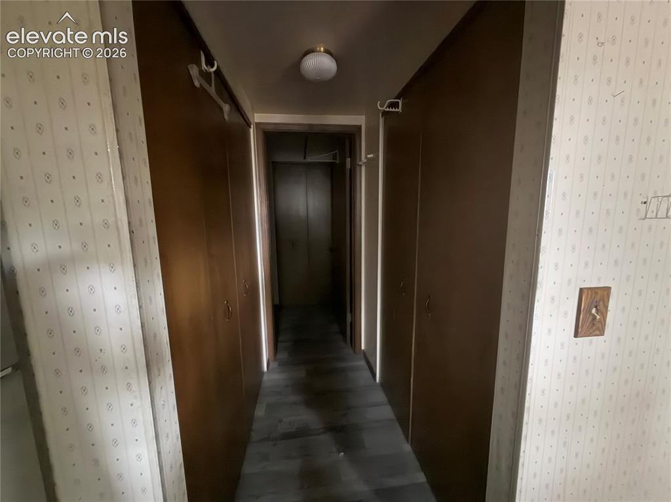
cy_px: 251
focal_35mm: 14
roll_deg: +1.1
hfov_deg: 102.1
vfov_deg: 85.6
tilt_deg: -8.2
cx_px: 336
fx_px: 271
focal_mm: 2.22
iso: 1250
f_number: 2.2
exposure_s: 1/30
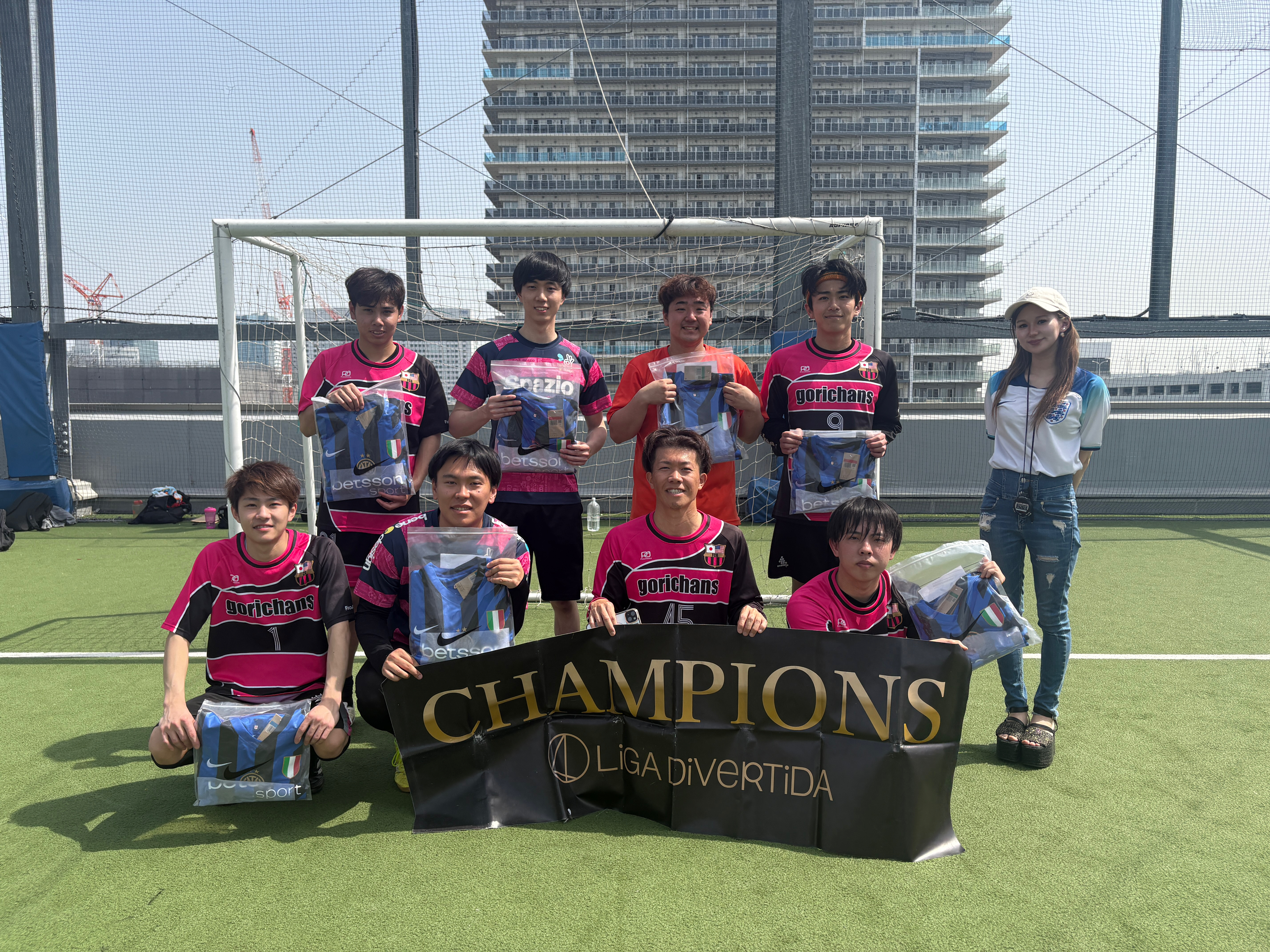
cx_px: 635
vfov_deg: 53.1
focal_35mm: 26
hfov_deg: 67.3
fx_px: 954
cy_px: 476
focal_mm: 5.96
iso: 50
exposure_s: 1/1848
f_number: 1.6
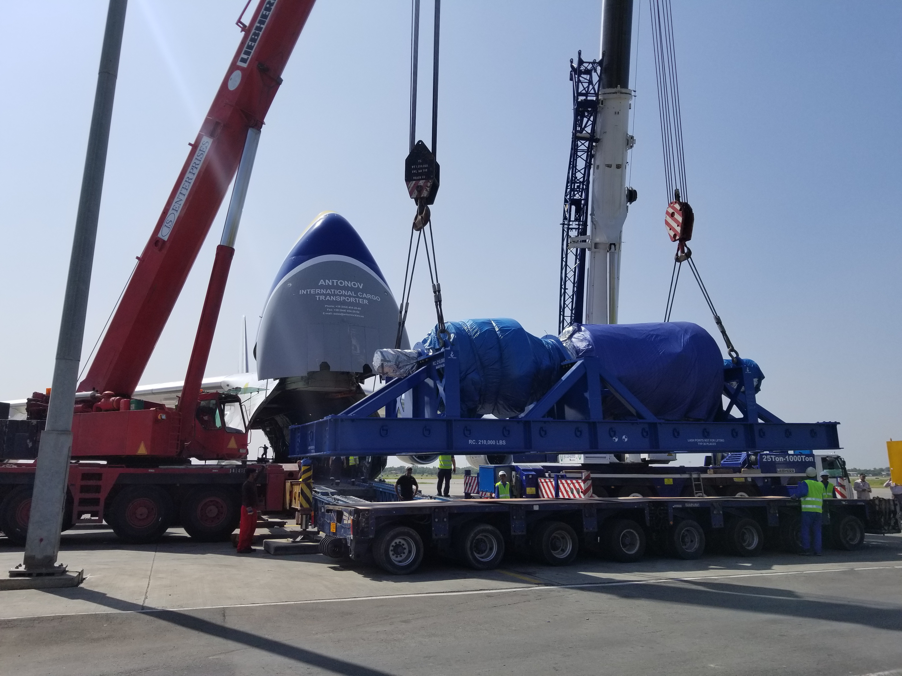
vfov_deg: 53.1
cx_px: 451
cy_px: 338
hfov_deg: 67.3
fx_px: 677
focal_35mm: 26
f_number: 1.7
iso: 50
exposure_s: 1/4288
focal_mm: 4.25
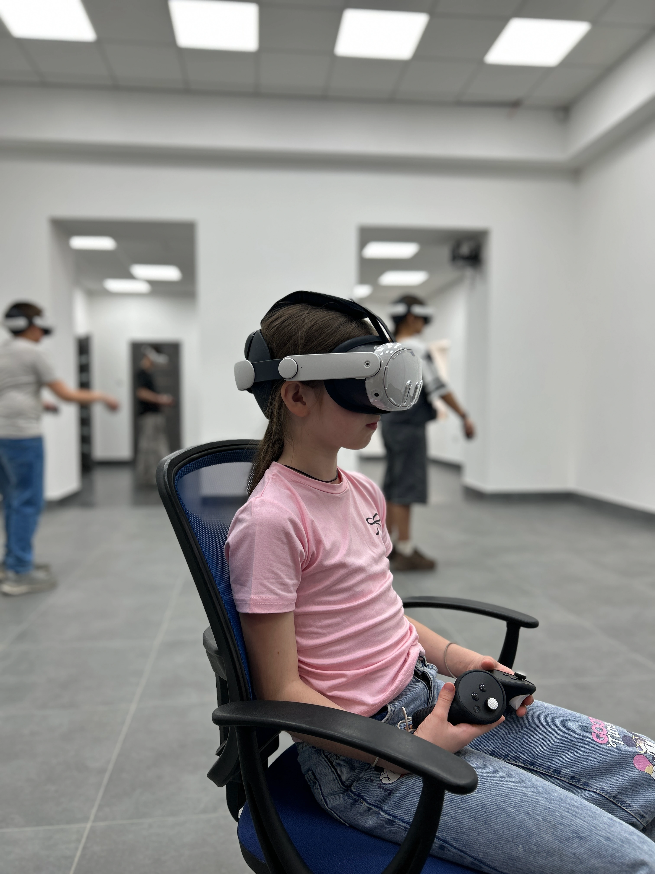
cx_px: 328
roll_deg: -0.9
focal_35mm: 26
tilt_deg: -3.4
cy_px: 437
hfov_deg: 53.1
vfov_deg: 67.3
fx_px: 656
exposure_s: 1/105
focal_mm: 5.7
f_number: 1.5
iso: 32
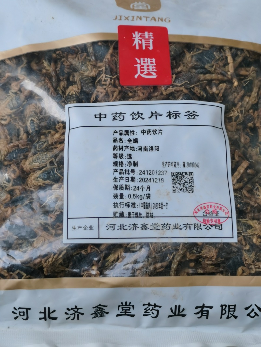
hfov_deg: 21.0
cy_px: 174
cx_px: 130
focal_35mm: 70
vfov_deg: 27.8
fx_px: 704
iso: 50
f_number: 1.8
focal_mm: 5.58
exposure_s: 1/279
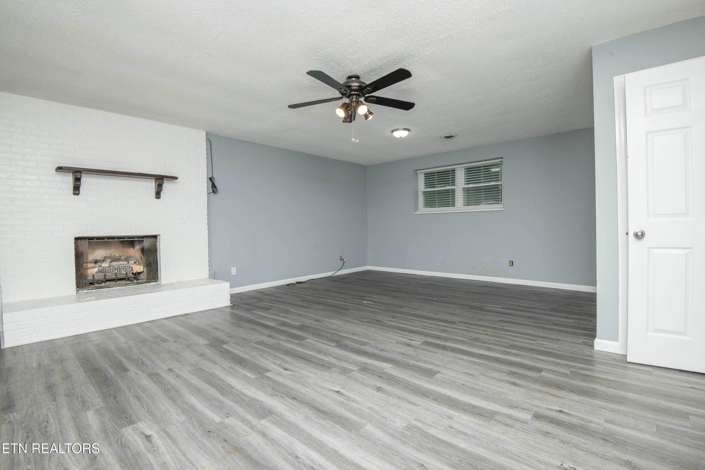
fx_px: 313
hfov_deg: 96.7
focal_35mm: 16
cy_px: 235
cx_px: 352
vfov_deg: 73.7
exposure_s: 1/250
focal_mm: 16
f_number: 9
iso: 400
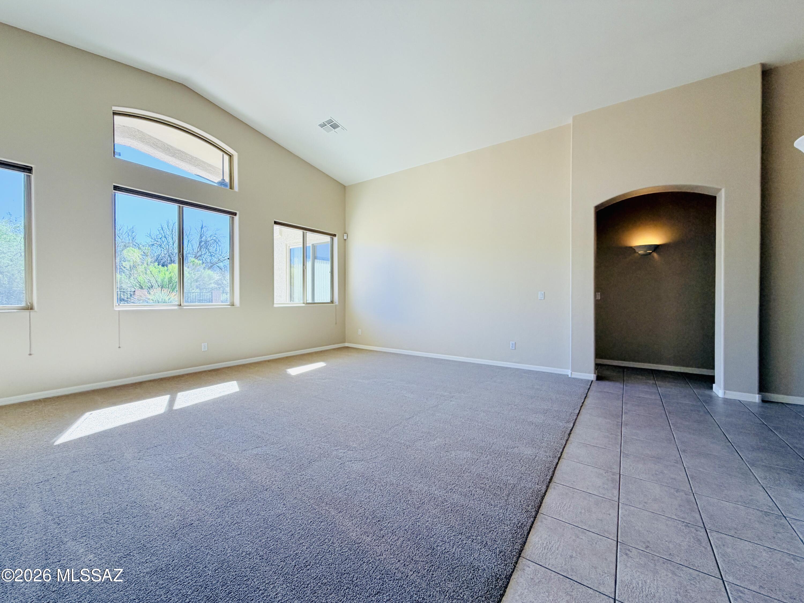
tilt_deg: +0.1
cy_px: 302
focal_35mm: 14
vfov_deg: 85.7
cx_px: 402
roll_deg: -0.6
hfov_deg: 102.1
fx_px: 325
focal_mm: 2.22
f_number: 2.2
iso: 64
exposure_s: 1/143
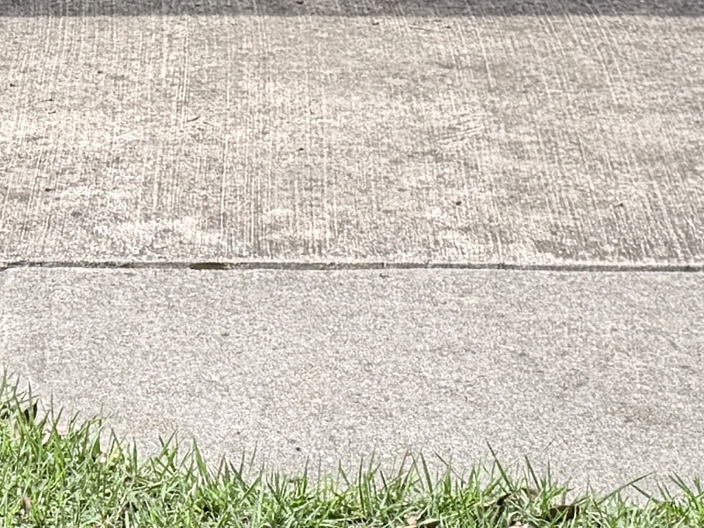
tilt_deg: -5.5
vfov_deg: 9.0
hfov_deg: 13.1
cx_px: 209
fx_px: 3071
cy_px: -683
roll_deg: -0.5
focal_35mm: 151
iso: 80
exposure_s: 1/3759
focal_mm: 6.76
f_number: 1.78
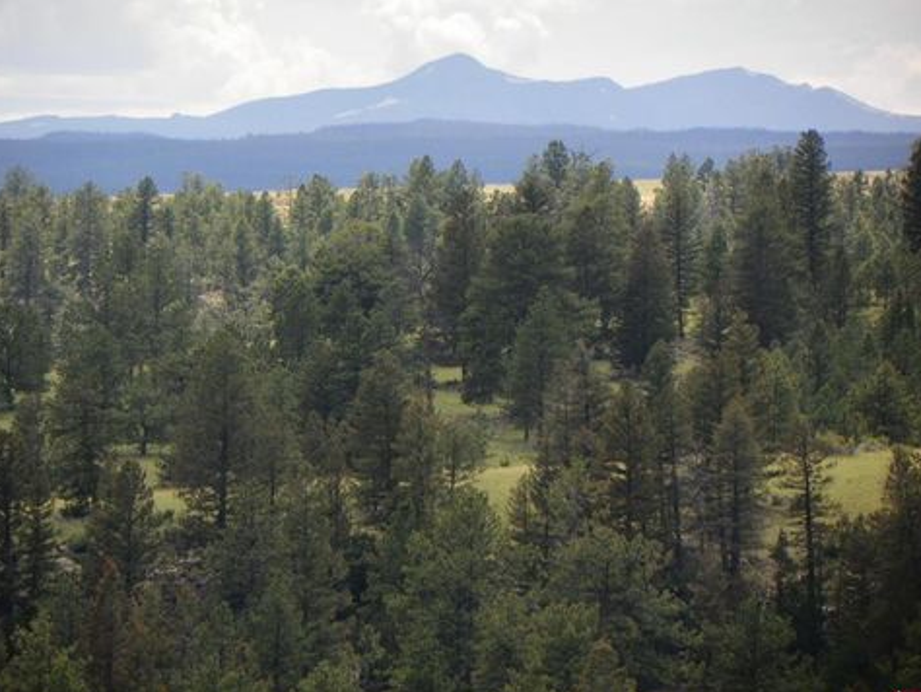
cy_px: 333
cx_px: 443
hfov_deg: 4.1
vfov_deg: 3.1
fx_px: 12937
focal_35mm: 486
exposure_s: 1/250
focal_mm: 82.1
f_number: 5
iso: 64
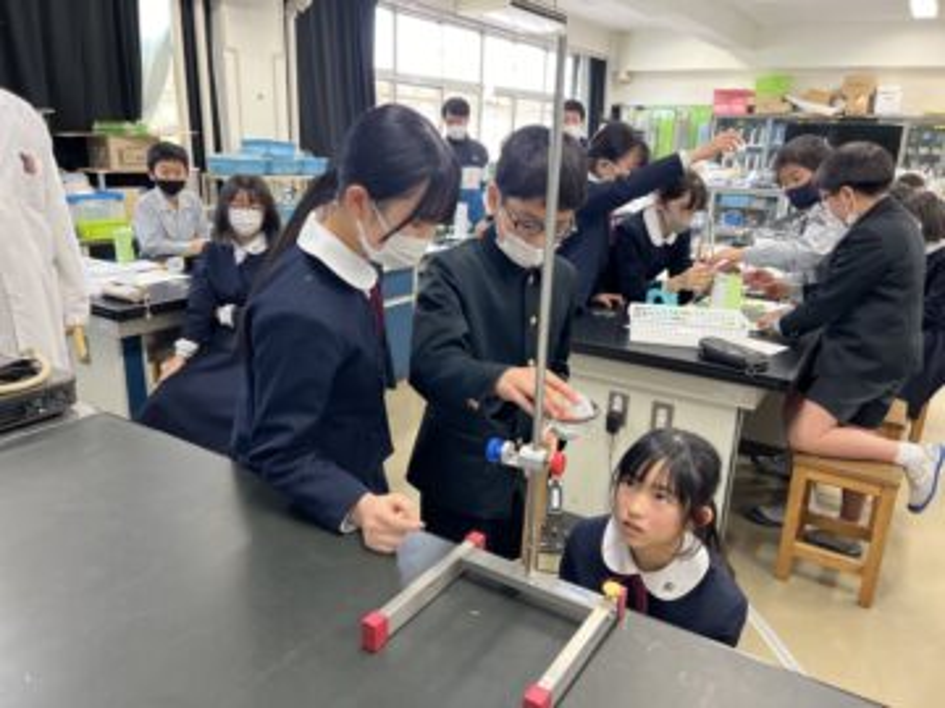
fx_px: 710
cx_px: 472
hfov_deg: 67.3
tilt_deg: -15.0
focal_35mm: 26
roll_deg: -2.3
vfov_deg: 53.1
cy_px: 354
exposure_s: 1/60
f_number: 1.5
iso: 125
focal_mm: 5.7
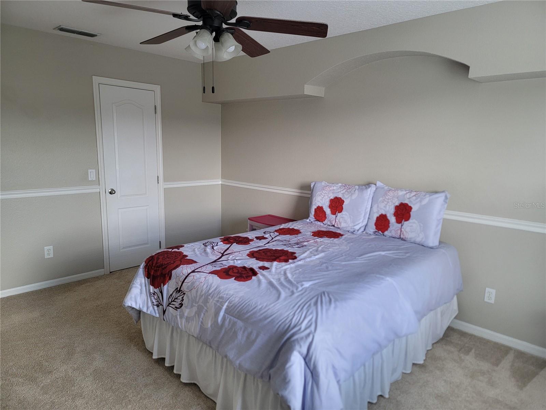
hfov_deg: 71.6
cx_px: 273
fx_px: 379
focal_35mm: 24
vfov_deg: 56.8
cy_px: 205
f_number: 1.8
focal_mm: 6.7
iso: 200
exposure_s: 1/120
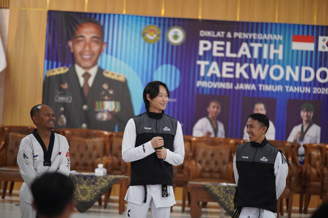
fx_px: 1024
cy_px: 109
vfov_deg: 12.2
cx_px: 164
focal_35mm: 112
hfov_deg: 18.2
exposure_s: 1/200
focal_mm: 75
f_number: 1.2
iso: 640
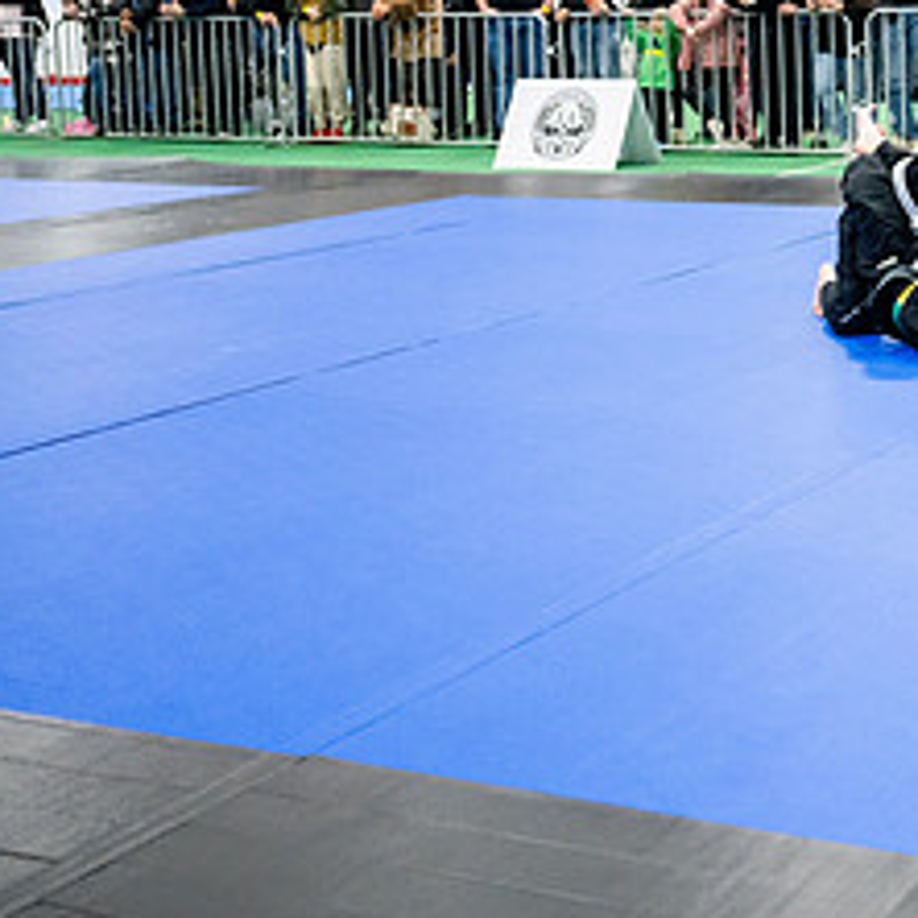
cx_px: 1075
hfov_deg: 25.9
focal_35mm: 60
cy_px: 143
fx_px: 1800
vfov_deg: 27.8
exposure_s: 1/400
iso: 4000
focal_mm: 27
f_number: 2.8
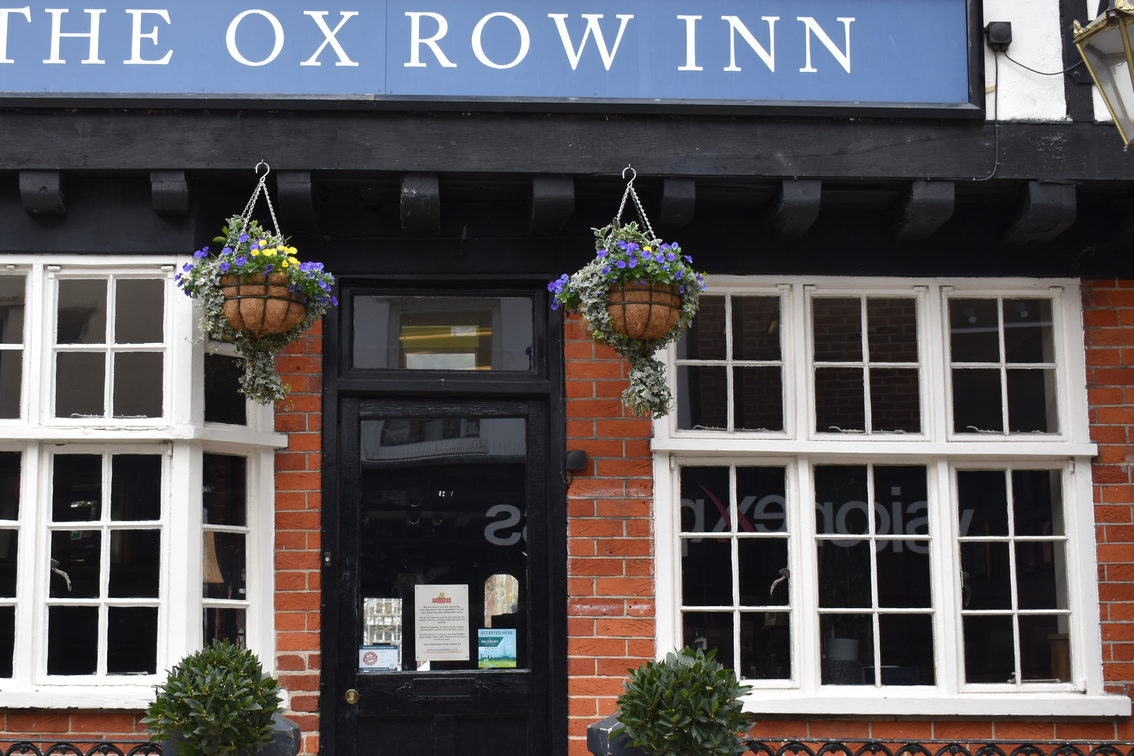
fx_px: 1752
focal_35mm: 56
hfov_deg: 35.6
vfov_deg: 24.3
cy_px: 429
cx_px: 414
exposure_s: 1/250
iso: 280
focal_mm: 29
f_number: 5.6
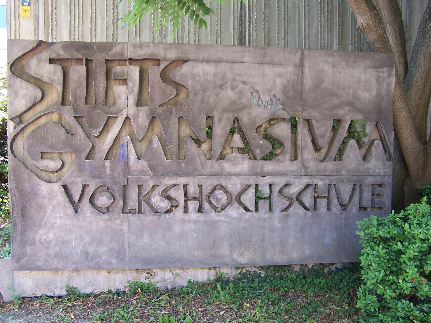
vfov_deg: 37.7
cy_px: 162
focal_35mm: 38
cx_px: 216
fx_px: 473
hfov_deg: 49.0
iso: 80
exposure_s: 1/30
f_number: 2.8
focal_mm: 6.3
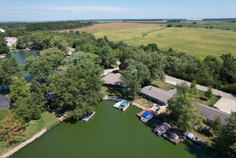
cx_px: 118
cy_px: 79
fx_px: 144
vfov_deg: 57.2
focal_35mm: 22
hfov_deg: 78.6
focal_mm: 8.38
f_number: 2.8
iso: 100
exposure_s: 1/1500
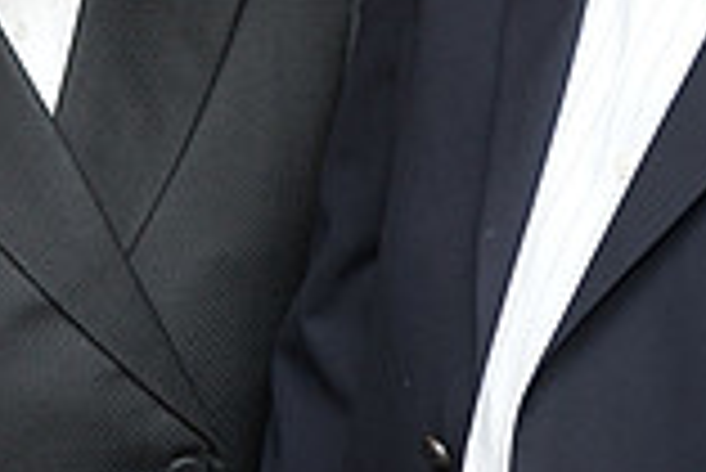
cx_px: -45
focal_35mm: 170
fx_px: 3337
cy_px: -146
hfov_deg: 11.9
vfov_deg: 8.0
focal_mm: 46
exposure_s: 1/125
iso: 640
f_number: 5.6
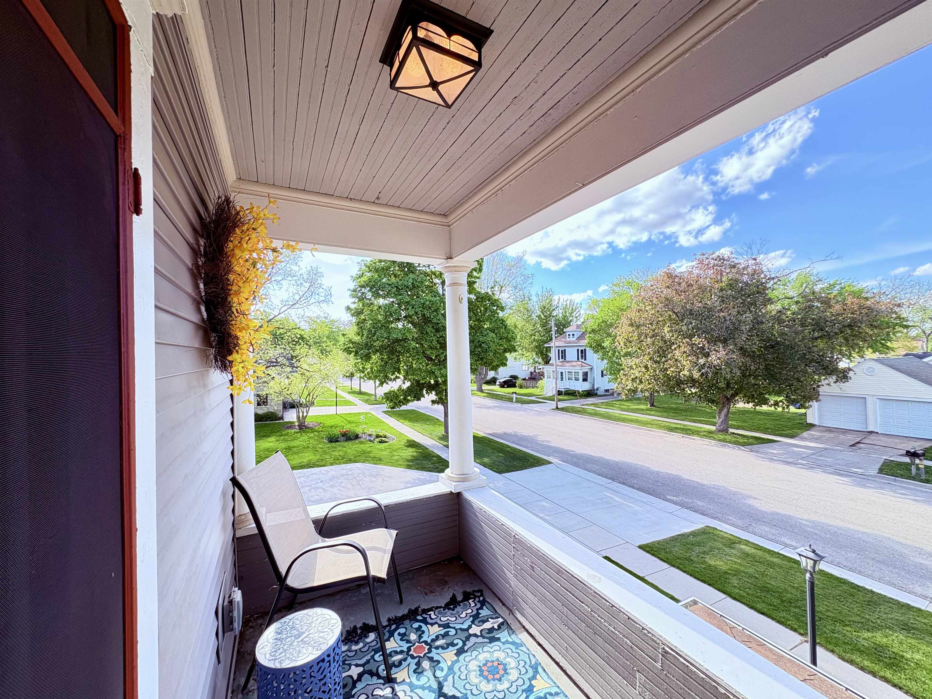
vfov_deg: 85.7
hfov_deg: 102.1
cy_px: 350
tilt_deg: +1.3
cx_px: 466
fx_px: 377
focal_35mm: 14
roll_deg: +1.1
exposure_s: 1/159
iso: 64
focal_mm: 2.22
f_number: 2.2
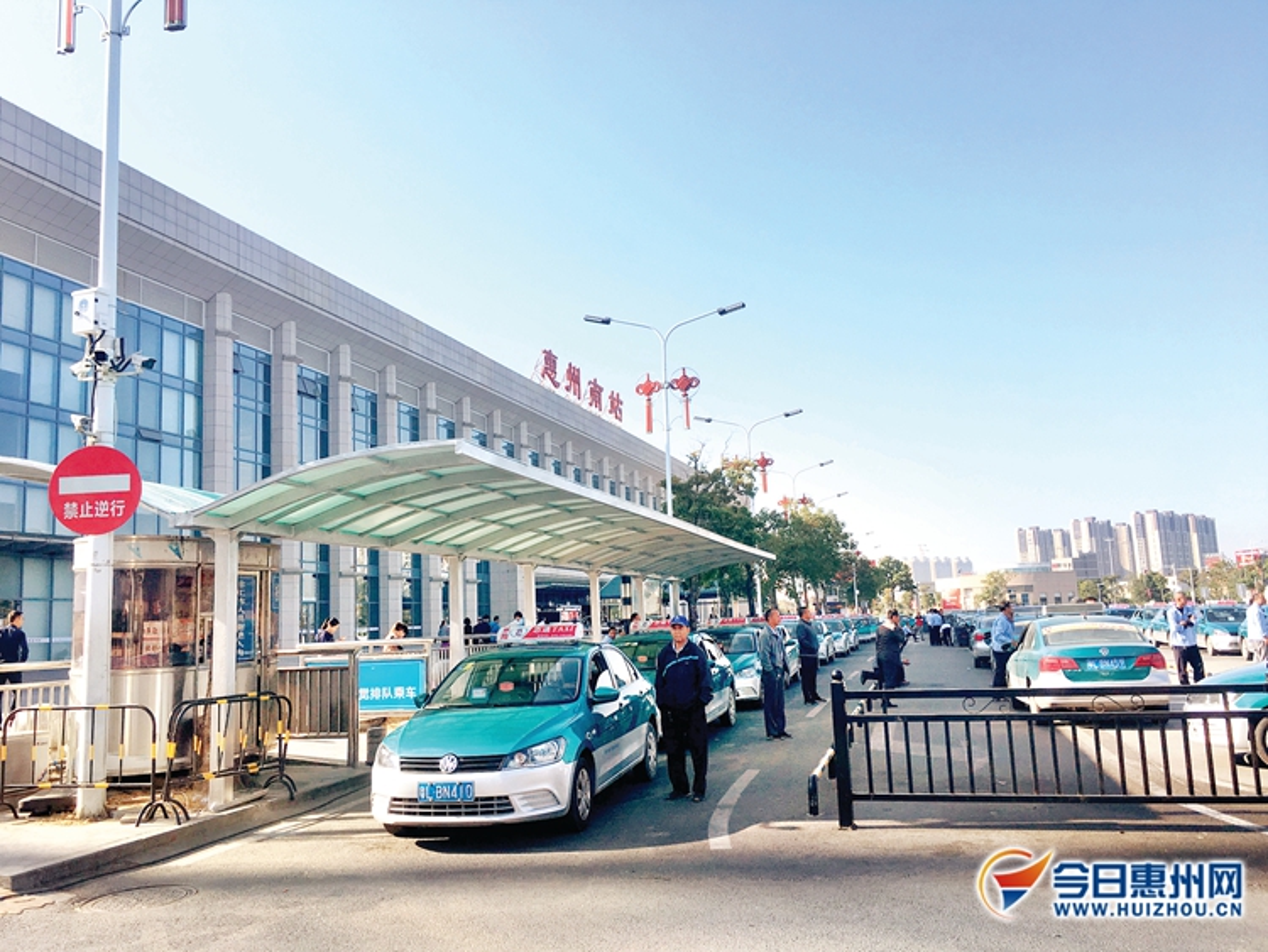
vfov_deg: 48.3
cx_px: 634
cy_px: 476
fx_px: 1063
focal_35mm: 29
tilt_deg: +8.6
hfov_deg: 61.6
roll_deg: +1.8
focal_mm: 4.15
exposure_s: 1/1040
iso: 25
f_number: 2.2
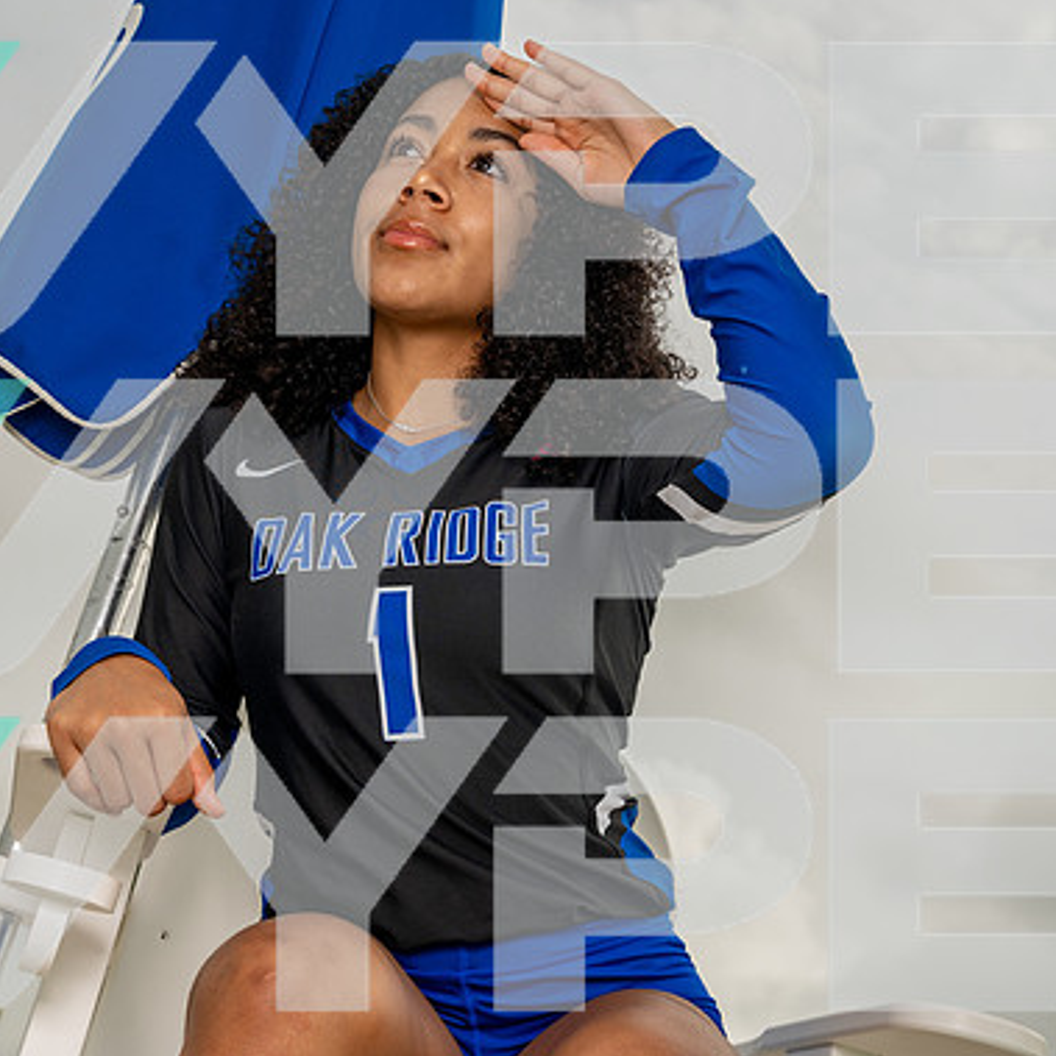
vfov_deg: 26.5
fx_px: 2243
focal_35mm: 65
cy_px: 528
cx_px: 449
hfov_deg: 26.5
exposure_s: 1/400
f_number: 8
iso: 125
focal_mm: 50
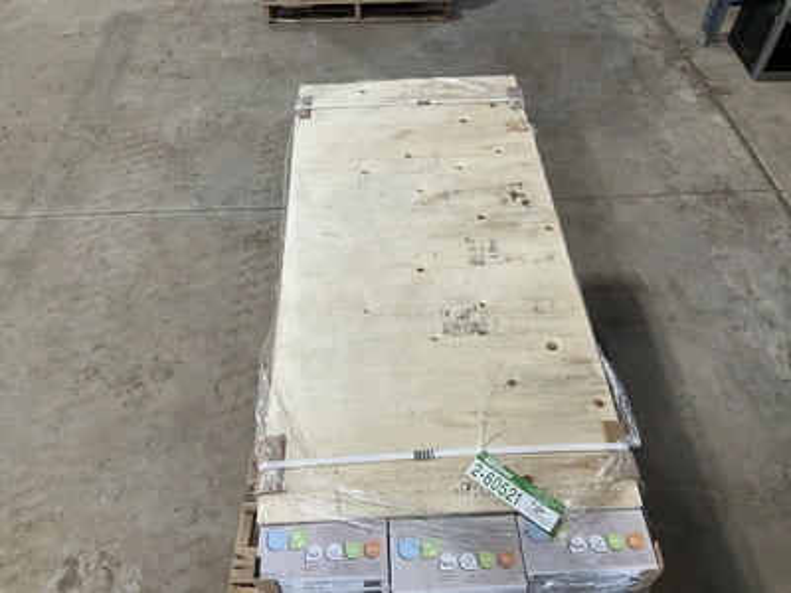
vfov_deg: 48.2
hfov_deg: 61.7
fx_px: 663
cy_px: 296
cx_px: 396
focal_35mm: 29
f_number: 1.8
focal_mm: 3
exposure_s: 1/60
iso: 50
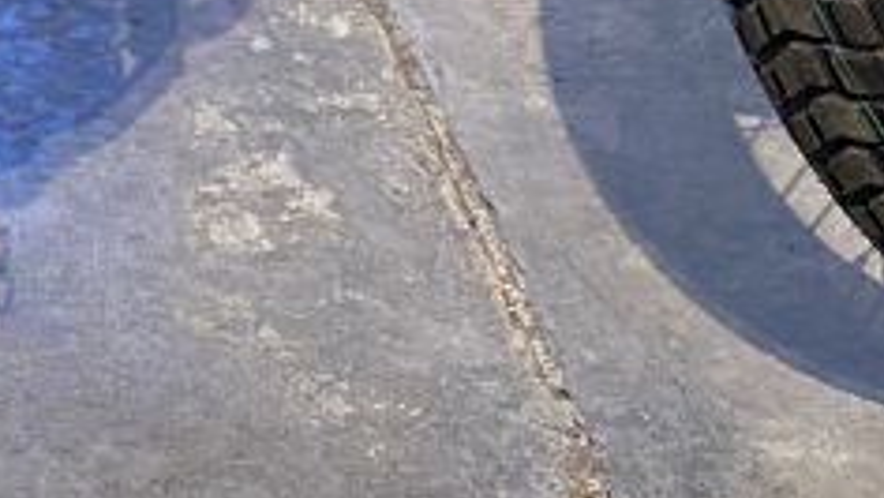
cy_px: -728
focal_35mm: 127
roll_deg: +0.5
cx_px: -397
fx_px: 2978
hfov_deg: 15.7
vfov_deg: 8.6
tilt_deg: -19.7
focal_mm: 4.25
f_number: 1.8
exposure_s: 1/50
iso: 100
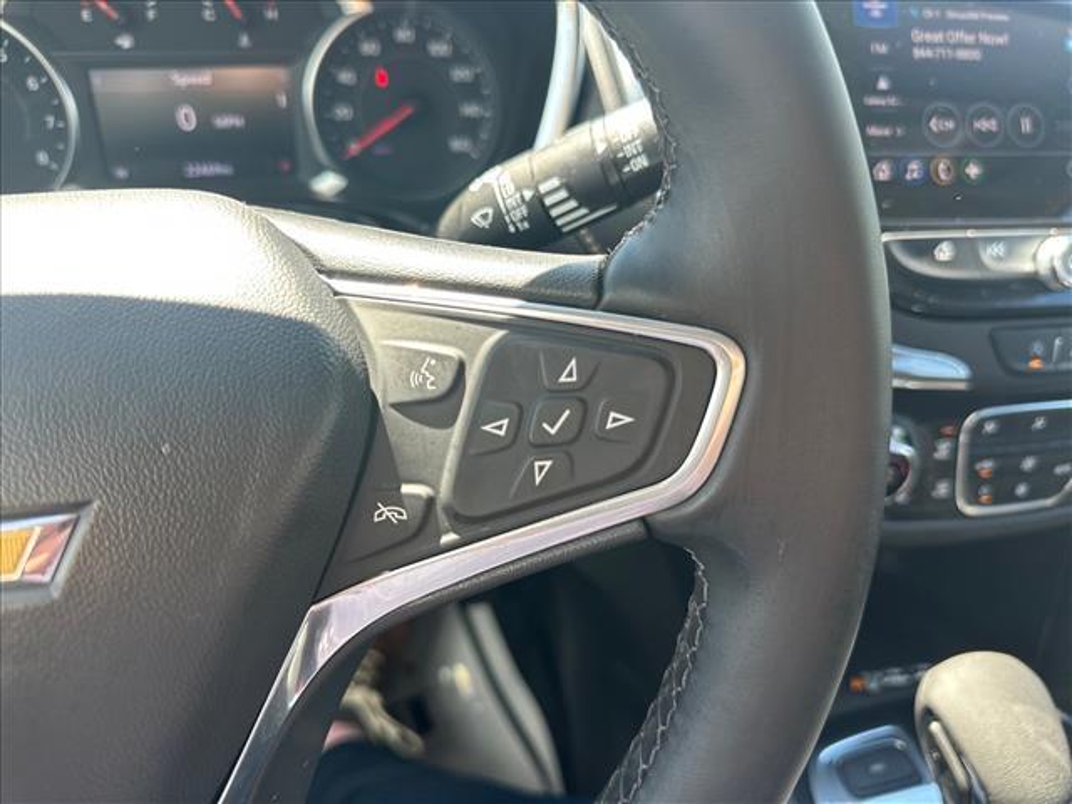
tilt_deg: -35.2
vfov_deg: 56.8
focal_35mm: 24
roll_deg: -4.9
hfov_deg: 71.6
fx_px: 743
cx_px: 536
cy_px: 402
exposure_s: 1/165
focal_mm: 6.86
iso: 100
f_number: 1.78
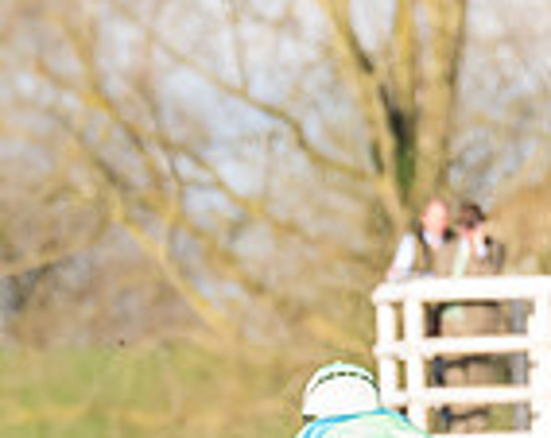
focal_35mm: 1885
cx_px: -344
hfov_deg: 1.0
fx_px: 30676
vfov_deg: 0.8
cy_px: 486
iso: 400
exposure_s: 1/1600
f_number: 4
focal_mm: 200
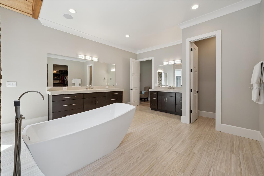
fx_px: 95
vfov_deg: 85.4
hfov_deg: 108.3
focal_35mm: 13
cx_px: 132
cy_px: 88
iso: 500
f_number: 10
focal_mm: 9
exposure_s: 1/50
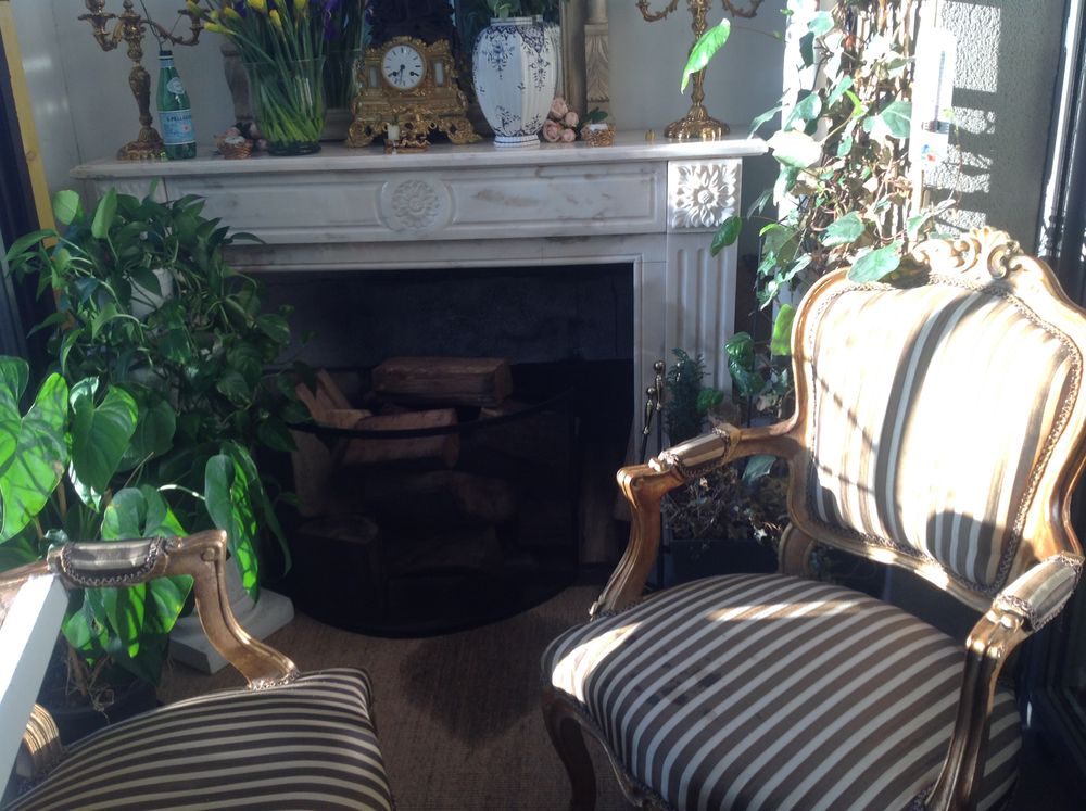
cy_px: 406
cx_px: 543
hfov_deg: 52.7
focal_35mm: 35
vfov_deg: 40.6
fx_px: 1096
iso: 50
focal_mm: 4.28
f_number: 2.4
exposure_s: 1/128
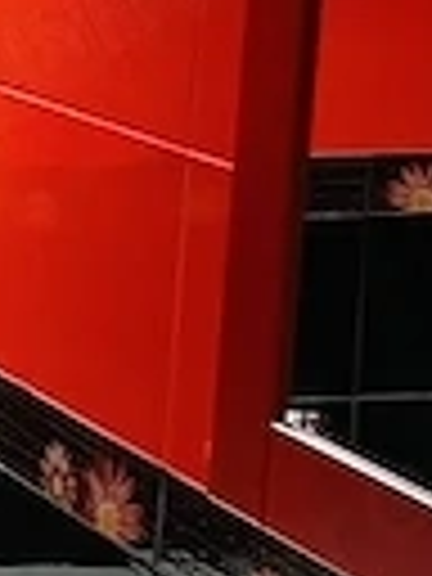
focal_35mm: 162
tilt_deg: -8.4
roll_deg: -1.7
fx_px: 2696
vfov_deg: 12.2
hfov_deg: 8.0
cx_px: -801
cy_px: 135
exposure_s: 1/60
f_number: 1.8
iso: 125
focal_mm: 4.25
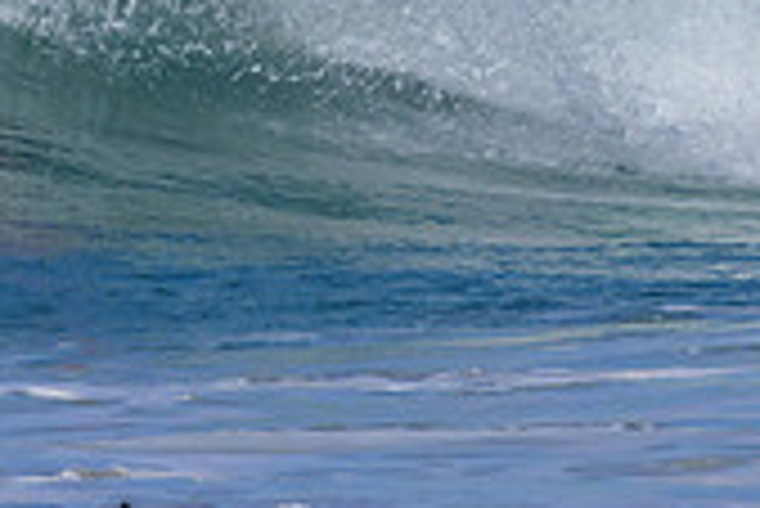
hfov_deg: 0.7
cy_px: -205
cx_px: -76
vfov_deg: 0.4
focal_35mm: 3092
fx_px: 65330
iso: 1000
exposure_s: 1/3200
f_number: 11
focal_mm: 900
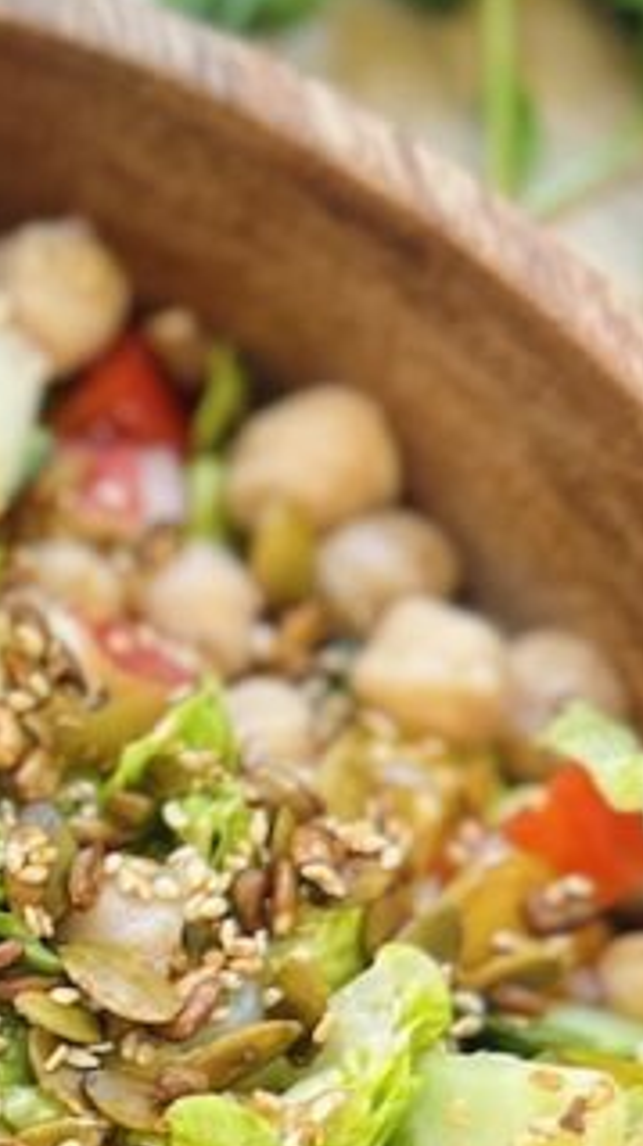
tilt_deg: -72.2
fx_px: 2551
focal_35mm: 84
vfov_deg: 23.4
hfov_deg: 13.3
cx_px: -420
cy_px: 1329
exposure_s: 1/60
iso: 250
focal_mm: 6.86
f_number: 1.78
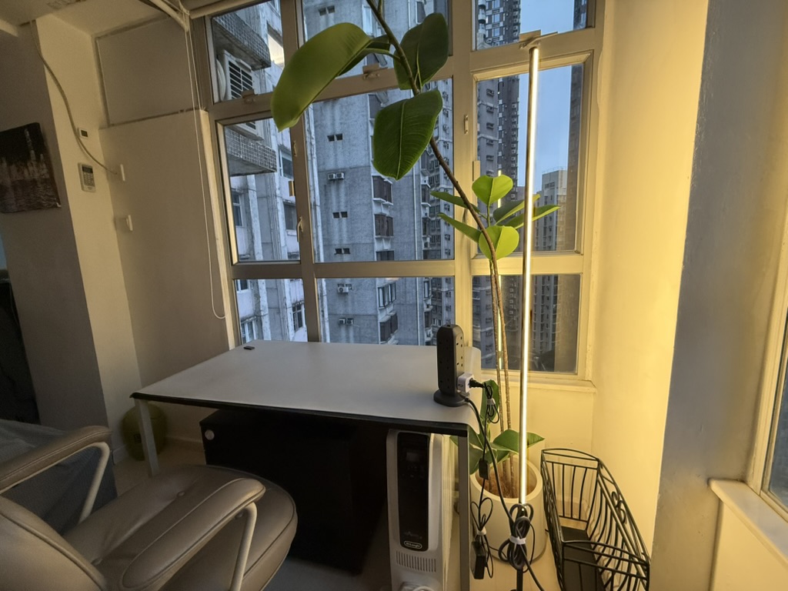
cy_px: 296
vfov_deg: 85.7
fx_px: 319
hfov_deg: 102.1
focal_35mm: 14
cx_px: 394
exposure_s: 1/74
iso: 320
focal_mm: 2.22
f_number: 2.2
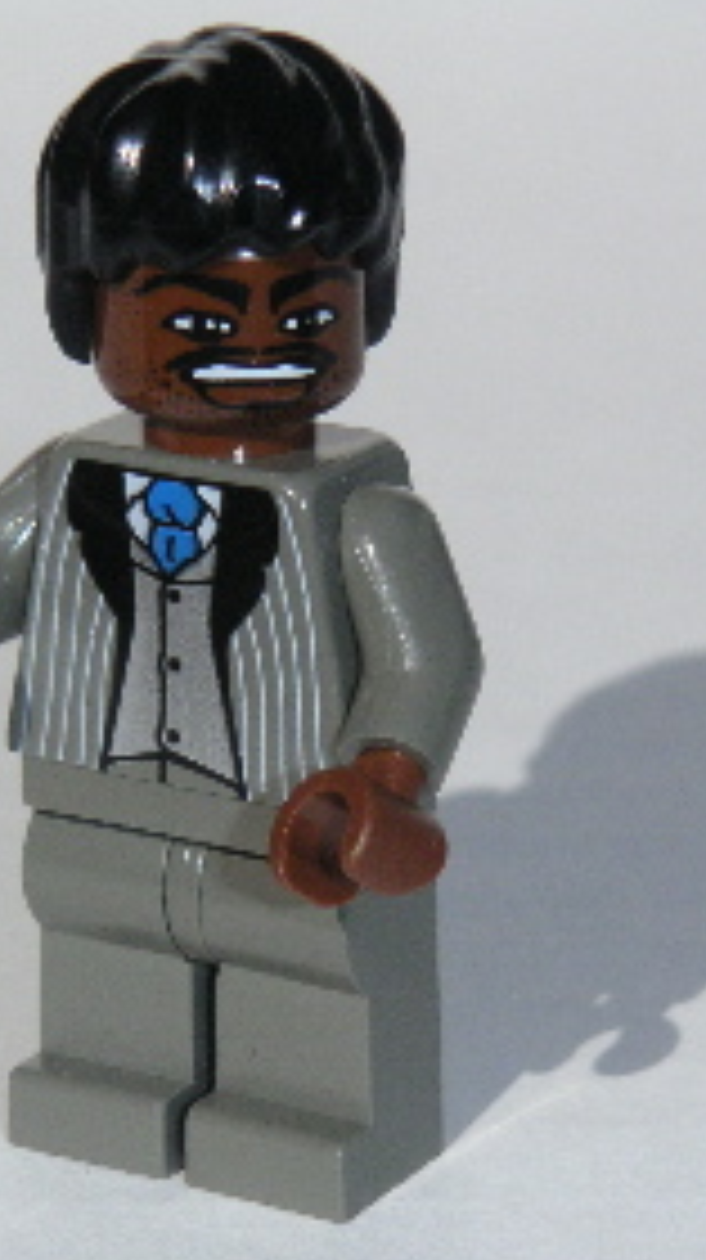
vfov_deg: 12.5
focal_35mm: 173
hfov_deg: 7.0
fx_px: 5771
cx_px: 229
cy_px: 626
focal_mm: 17.1
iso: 160
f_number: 8
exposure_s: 1/1000
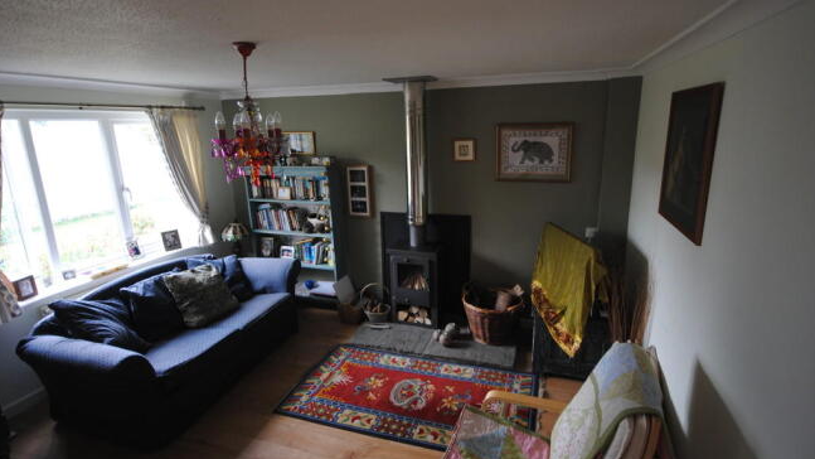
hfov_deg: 89.6
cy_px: 215
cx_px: 408
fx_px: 411
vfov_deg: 58.3
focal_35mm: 19
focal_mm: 12
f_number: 4.5
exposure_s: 1/30
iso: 360
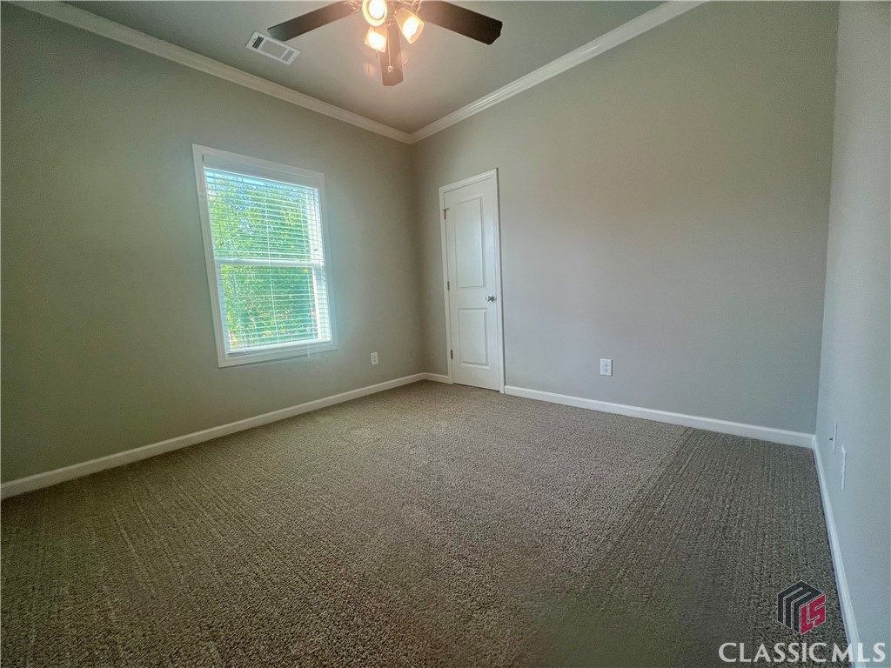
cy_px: 334
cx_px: 446
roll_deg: +3.8
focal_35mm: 13
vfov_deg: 89.9
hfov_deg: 106.2
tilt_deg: -6.4
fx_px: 335
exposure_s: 1/120
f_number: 1.8
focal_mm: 1.57
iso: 80
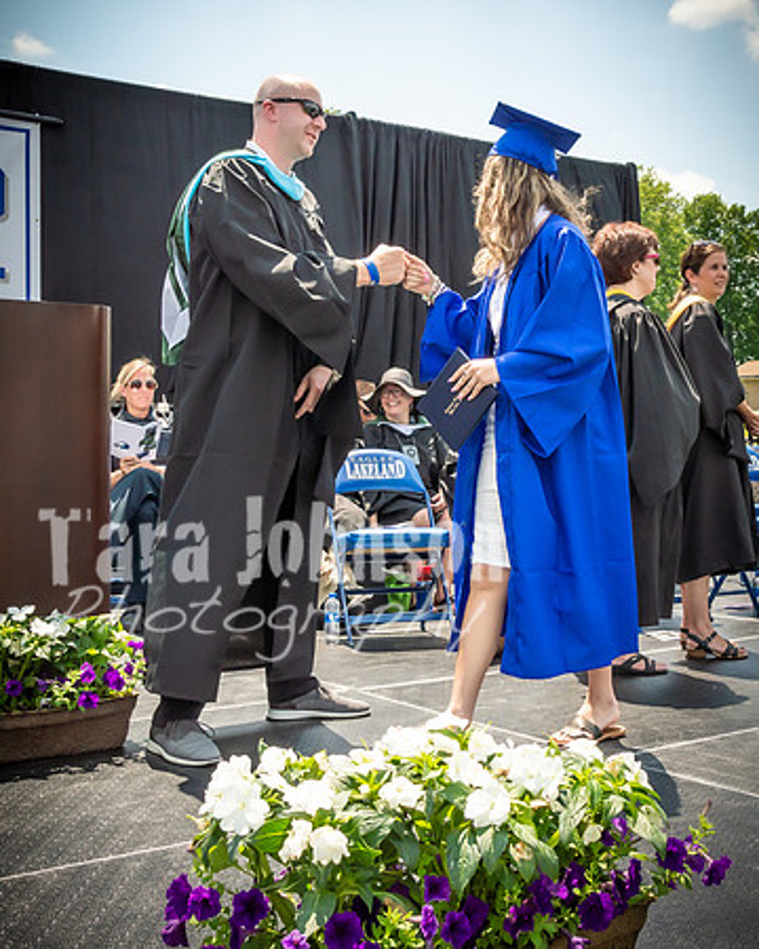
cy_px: 412
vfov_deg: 40.7
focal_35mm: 45
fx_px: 1276
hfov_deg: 32.8
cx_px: 507
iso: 200
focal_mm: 19
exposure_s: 1/800
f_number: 7.1
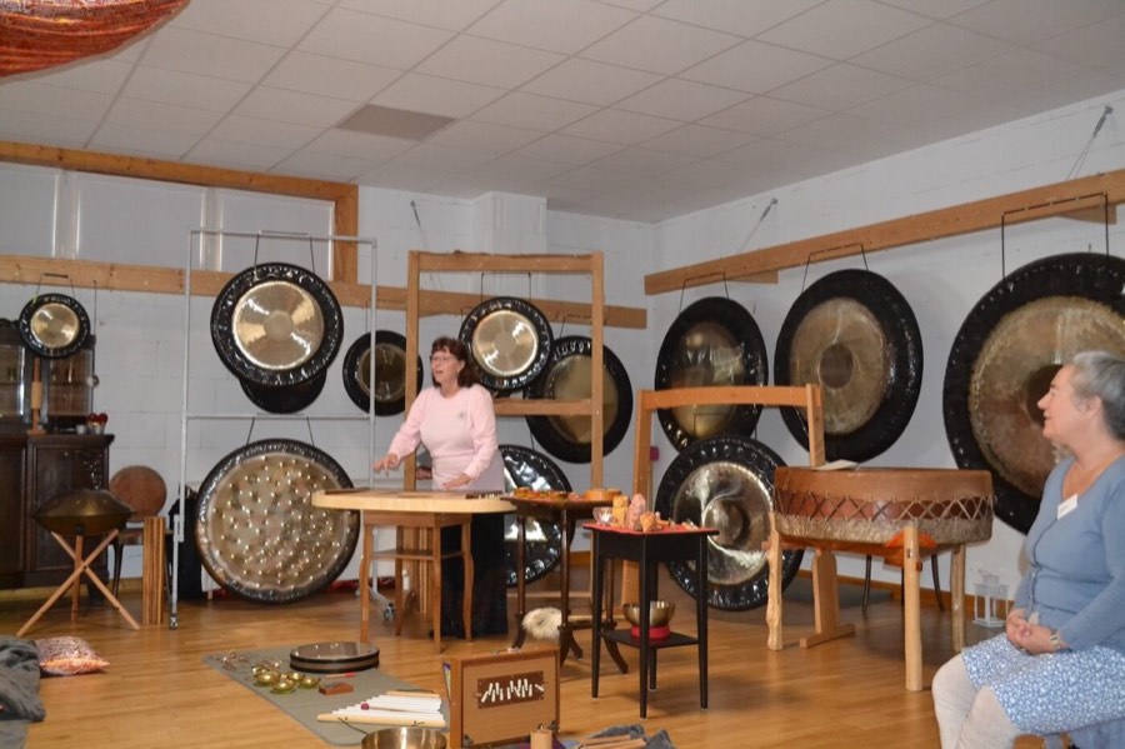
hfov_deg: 57.2
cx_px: 562
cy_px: 374
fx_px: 1031
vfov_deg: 39.9
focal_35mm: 33
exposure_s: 1/60
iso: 3200
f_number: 4
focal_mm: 22
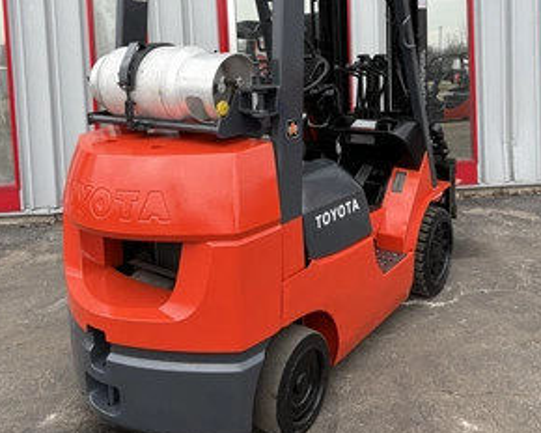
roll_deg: +2.4
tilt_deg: -2.4
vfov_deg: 40.8
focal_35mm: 35
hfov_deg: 51.5
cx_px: 272
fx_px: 560
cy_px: 101
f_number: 1.6
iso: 50
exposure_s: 1/801
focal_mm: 5.96
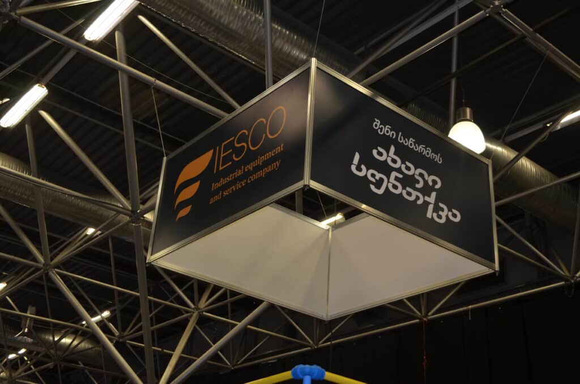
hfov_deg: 43.7
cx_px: 290
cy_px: 192
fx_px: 723
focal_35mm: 45
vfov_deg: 29.7
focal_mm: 30
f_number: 4.5
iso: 400
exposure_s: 1/60
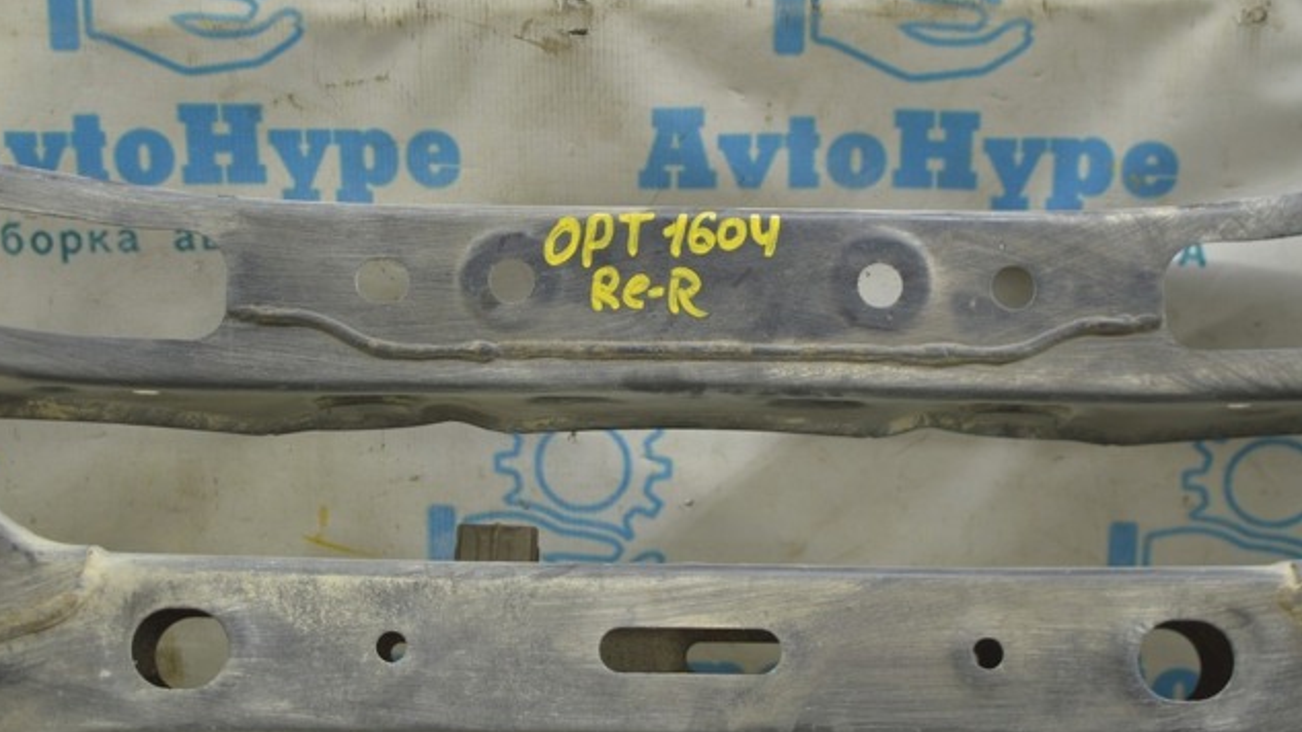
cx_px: 646
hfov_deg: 29.0
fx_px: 2520
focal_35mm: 73
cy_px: 322
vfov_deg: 16.5
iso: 400
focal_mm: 46
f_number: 5.6
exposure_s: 1/20
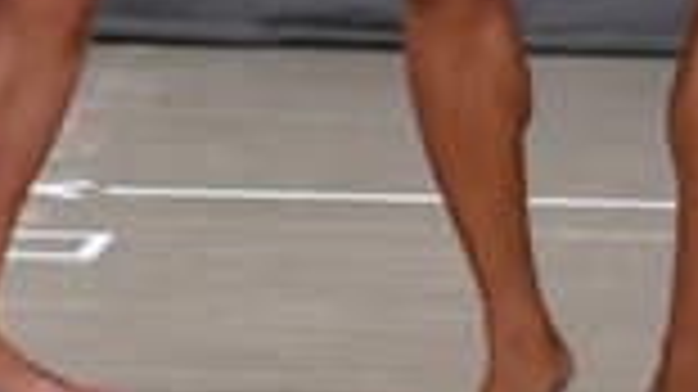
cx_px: -570
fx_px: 17722
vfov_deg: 1.3
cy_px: -460
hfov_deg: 2.3
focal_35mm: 958
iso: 6400
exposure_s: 1/400
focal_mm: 122
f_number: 5.6
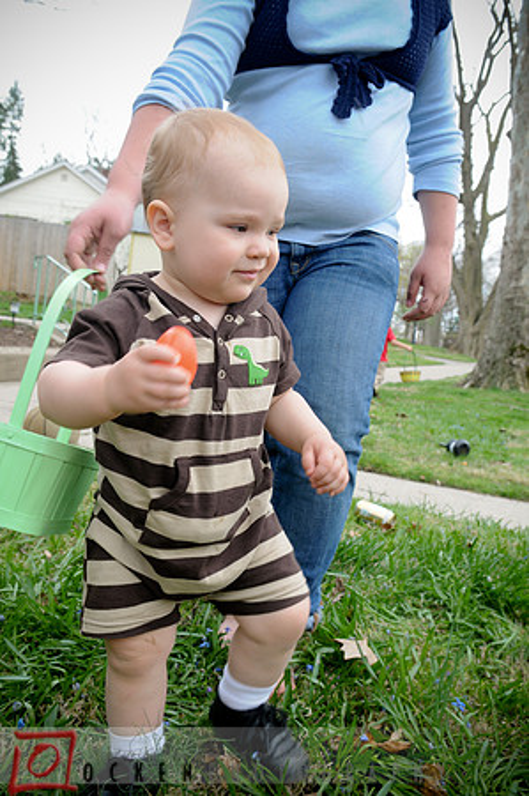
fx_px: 729
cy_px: 398
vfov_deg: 57.3
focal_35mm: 33
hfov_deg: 39.9
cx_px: 264
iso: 200
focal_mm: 22
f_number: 6.3
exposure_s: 1/60
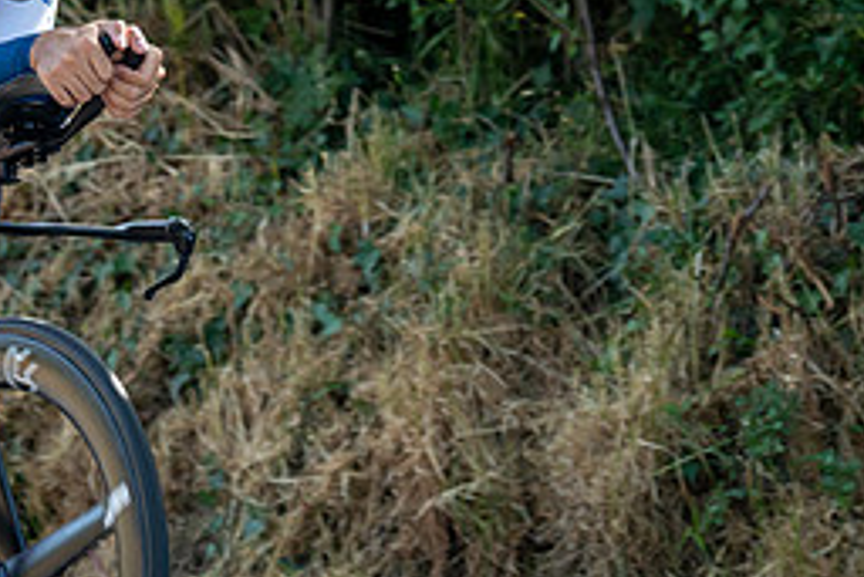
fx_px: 8164
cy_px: 281
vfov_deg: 4.0
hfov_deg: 6.0
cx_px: -137
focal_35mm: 340
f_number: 3.5
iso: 640
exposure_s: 1/1000
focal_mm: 108
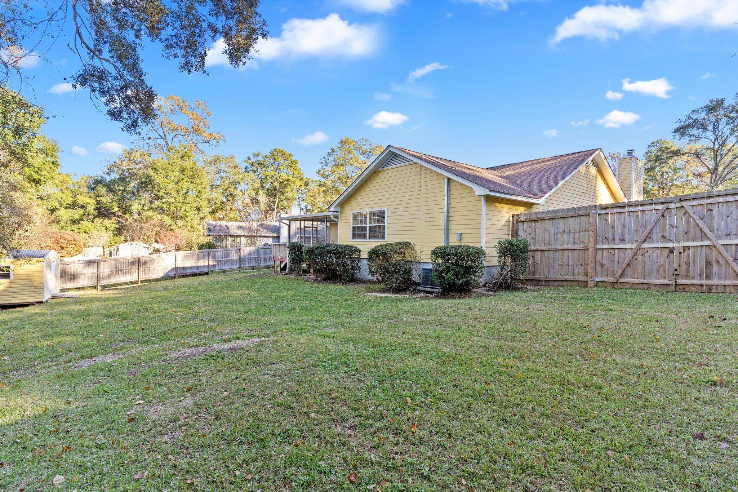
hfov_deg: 93.3
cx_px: 369
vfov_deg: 70.4
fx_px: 348
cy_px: 246
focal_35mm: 17
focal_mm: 17
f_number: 9
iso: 100
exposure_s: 1/3
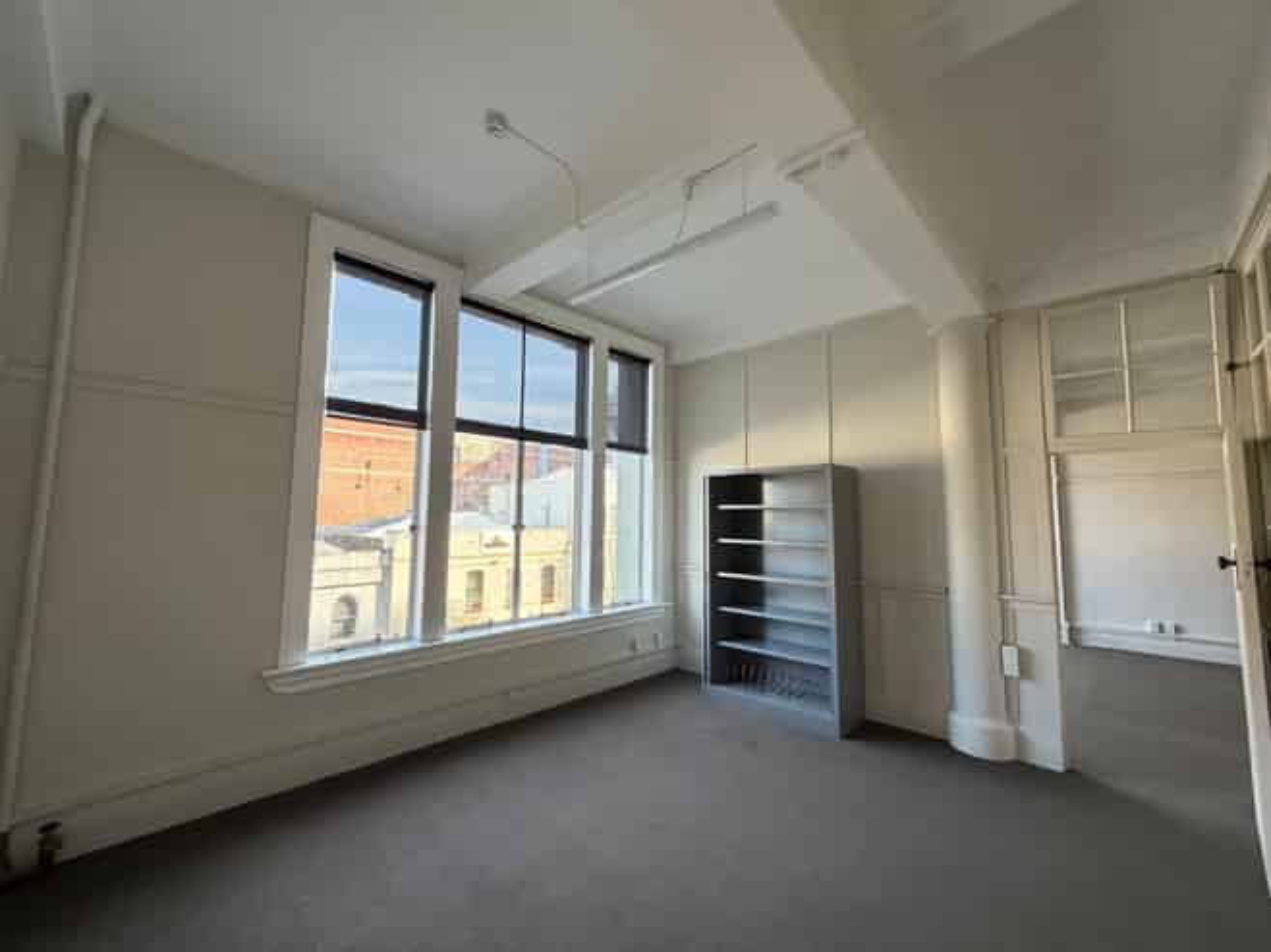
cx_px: 636
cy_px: 476
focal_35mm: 14
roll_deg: -0.4
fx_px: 514
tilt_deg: +5.0
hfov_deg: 102.1
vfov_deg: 85.6
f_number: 2.2
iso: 160
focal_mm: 2.22
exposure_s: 1/121
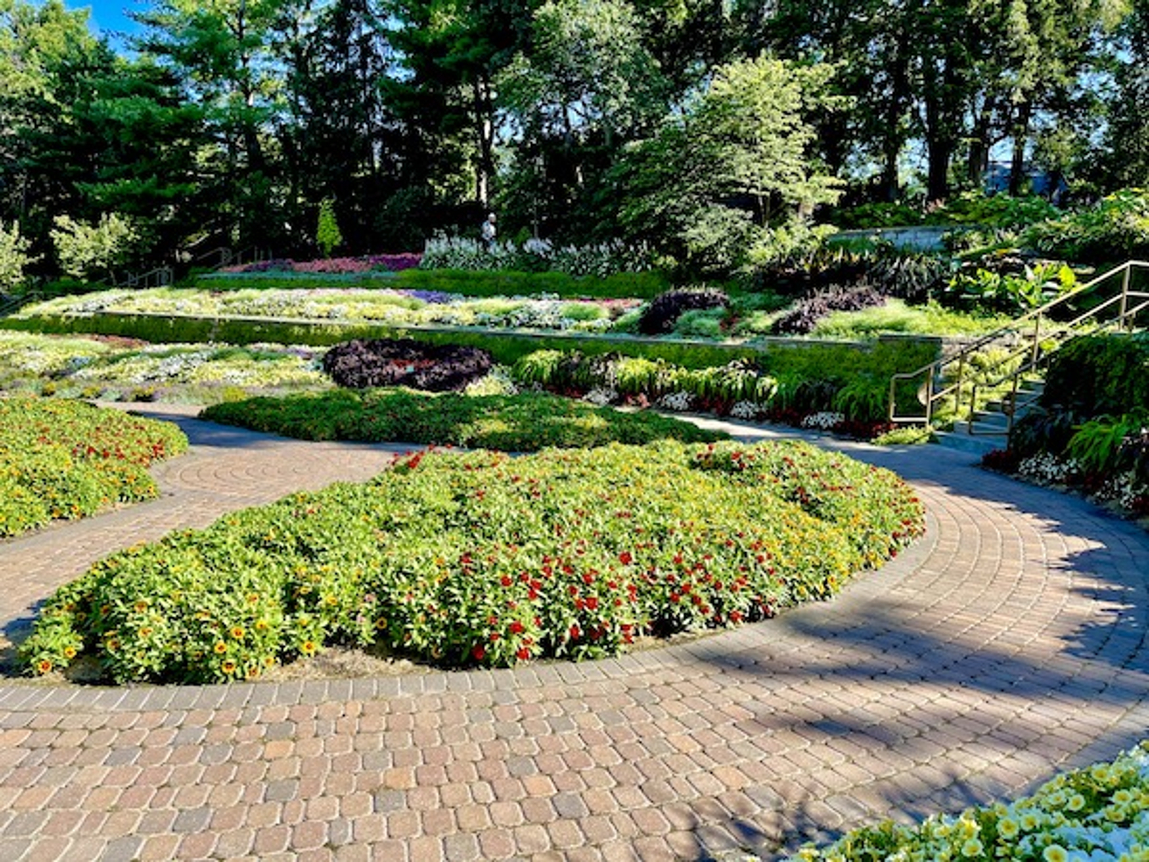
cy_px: 431
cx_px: 574
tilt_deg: -6.2
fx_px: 863
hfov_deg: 67.3
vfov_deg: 53.1
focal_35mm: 26
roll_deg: -1.4
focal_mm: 5.1
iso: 32
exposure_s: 1/1188
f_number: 1.6
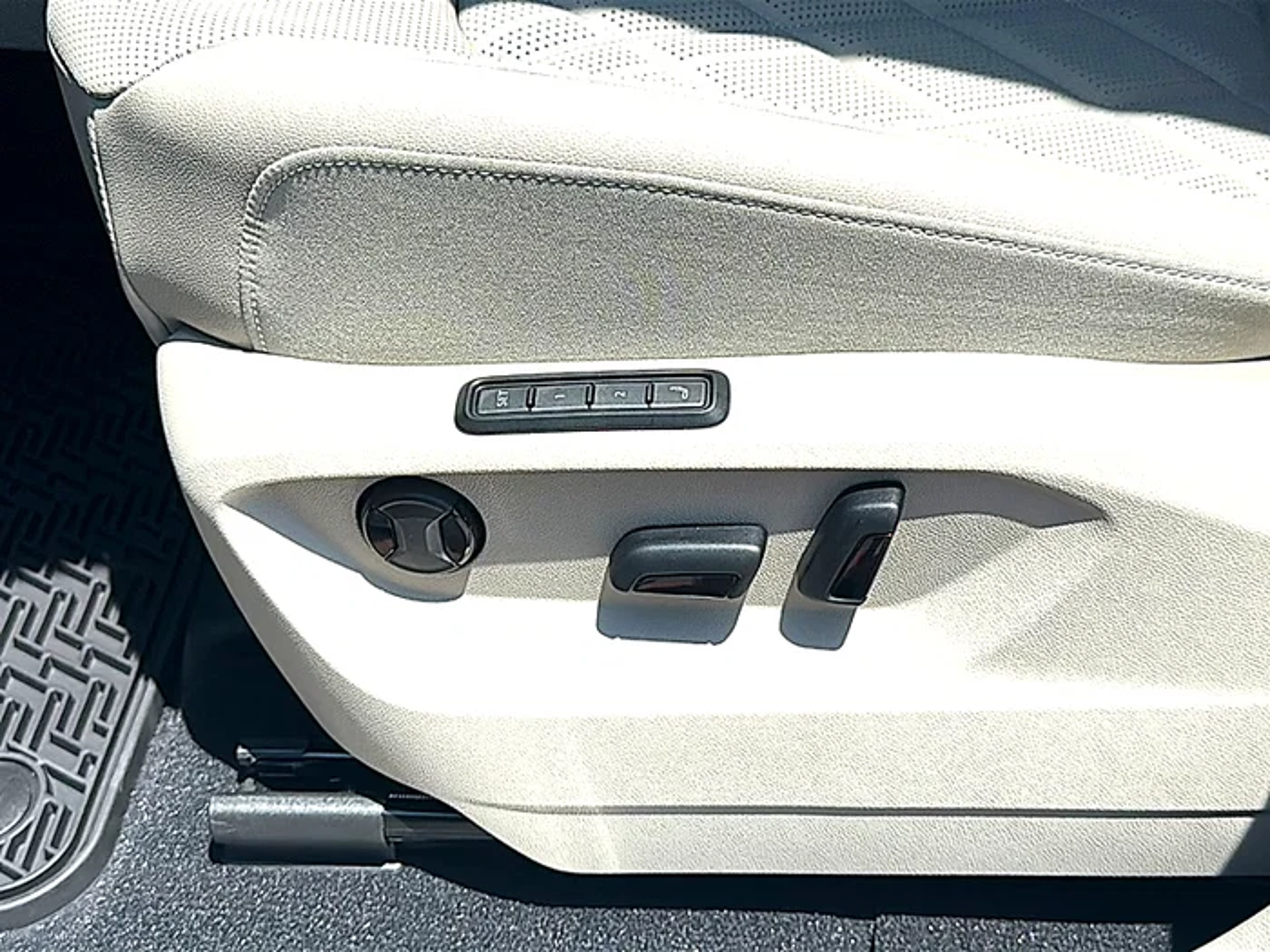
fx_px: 1541
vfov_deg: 34.3
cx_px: 635
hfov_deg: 44.8
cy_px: 476
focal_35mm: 42
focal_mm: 6.86
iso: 80
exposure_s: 1/4049
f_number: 1.78
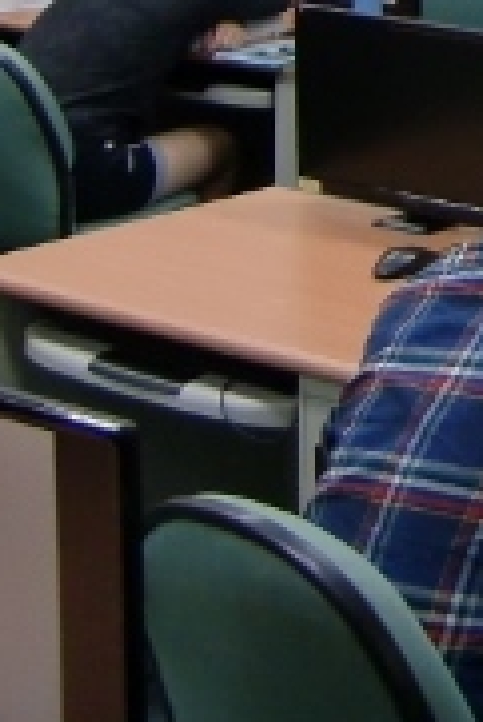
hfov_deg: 11.3
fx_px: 2069
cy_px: -187
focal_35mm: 103
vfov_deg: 18.6
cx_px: 1114
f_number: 2.6
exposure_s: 1/60
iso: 160
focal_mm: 4.9
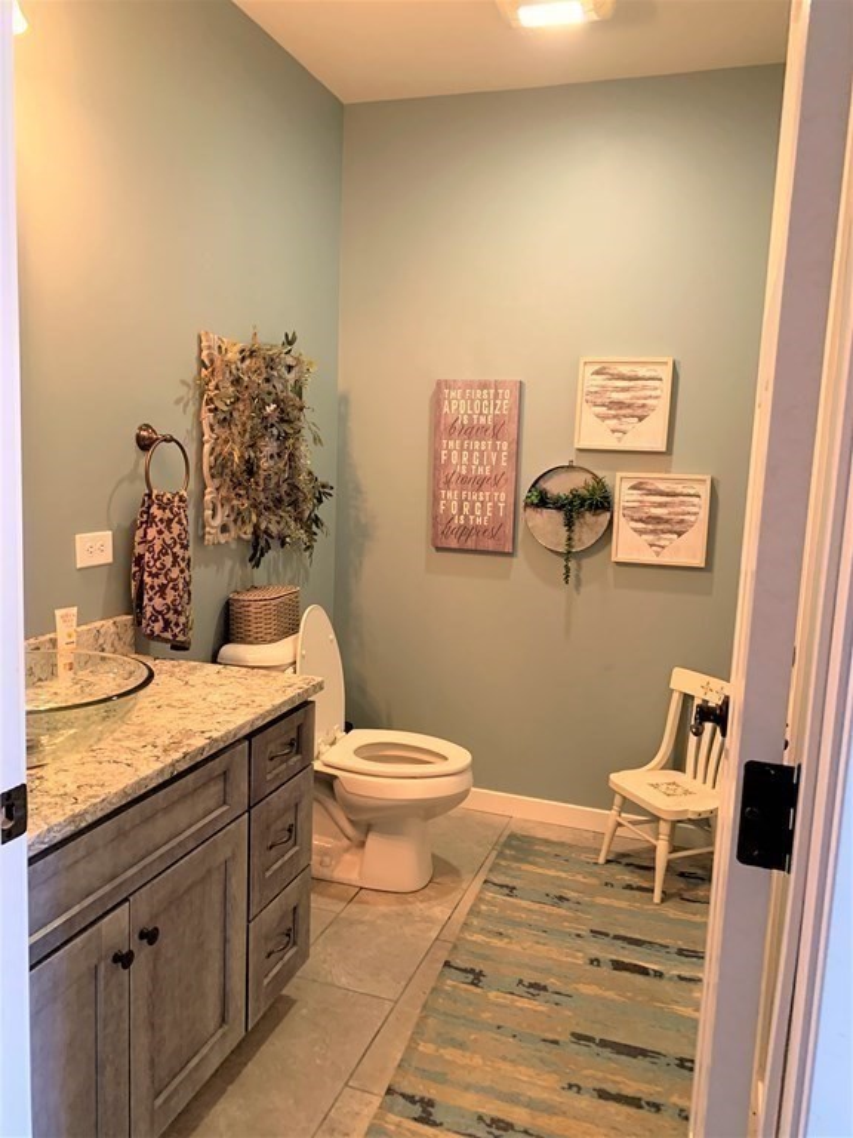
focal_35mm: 26
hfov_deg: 53.1
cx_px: 426
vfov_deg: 67.3
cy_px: 569
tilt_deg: -6.8
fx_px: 854
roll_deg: -3.9
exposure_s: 1/40
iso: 400
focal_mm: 4.25
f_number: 1.8
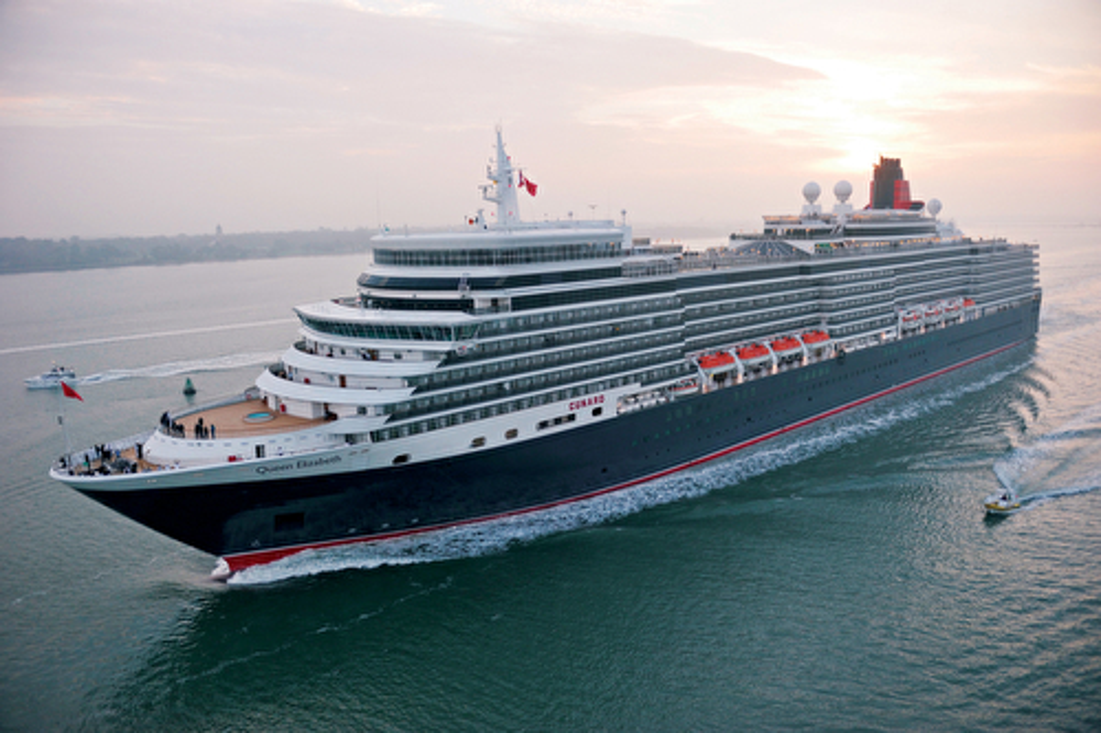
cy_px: 366
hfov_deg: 65.5
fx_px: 856
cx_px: 550
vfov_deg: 46.4
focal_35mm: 28
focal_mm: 28
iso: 800
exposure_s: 1/1600
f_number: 2.8
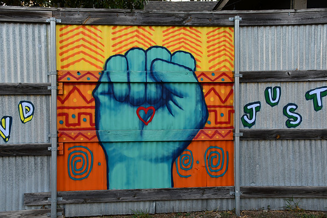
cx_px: 164
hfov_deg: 46.4
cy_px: 109
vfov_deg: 31.9
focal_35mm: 42
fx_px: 382
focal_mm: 28
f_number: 5.6
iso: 400
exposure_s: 1/250
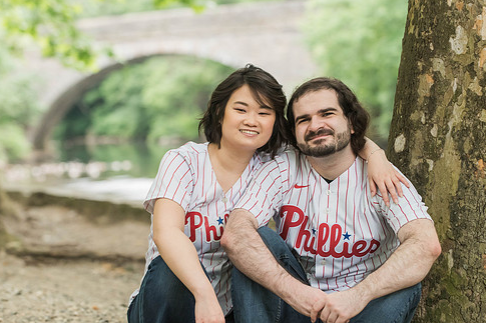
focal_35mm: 130
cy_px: 168
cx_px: 245
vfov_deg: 10.5
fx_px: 1754
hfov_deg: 15.8
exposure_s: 1/200
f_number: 4
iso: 1600
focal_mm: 105
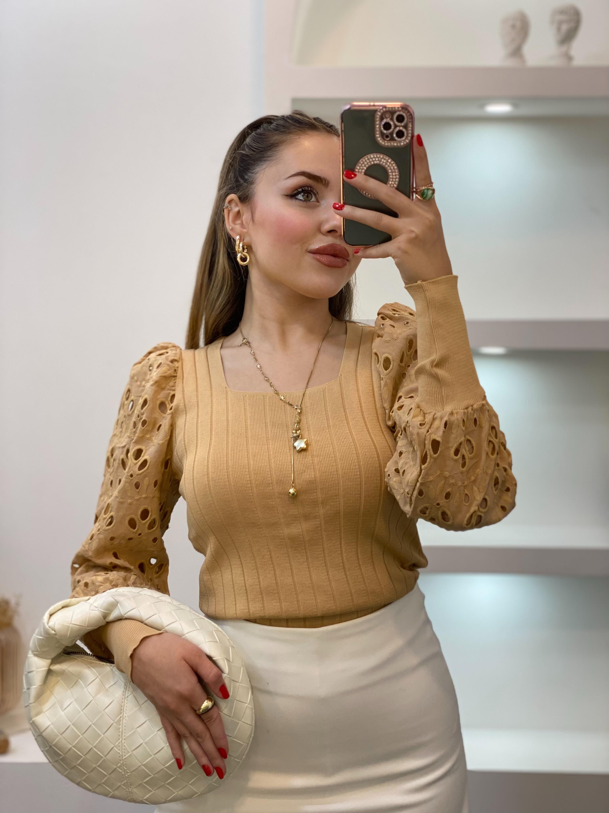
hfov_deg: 28.0
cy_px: 406
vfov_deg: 36.8
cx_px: 304
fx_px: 1220
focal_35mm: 52
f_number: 2
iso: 80
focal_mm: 6
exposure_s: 1/100
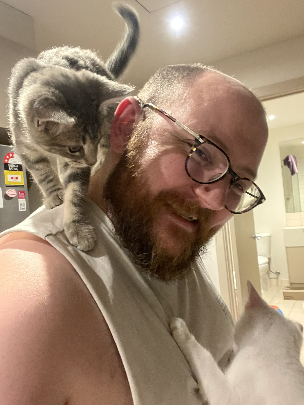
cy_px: 202
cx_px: 152
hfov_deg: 46.8
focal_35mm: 30
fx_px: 351
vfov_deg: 60.0
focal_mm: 2.71
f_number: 2.2
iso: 640
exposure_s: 1/25
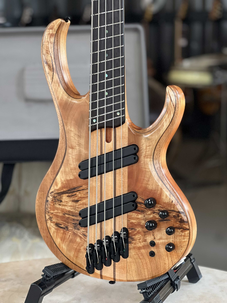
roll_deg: +1.5
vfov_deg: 25.3
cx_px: 114
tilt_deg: -9.2
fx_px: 673
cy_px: 152
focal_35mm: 77
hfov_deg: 19.1
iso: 250
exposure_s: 1/109
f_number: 2.8
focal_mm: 9
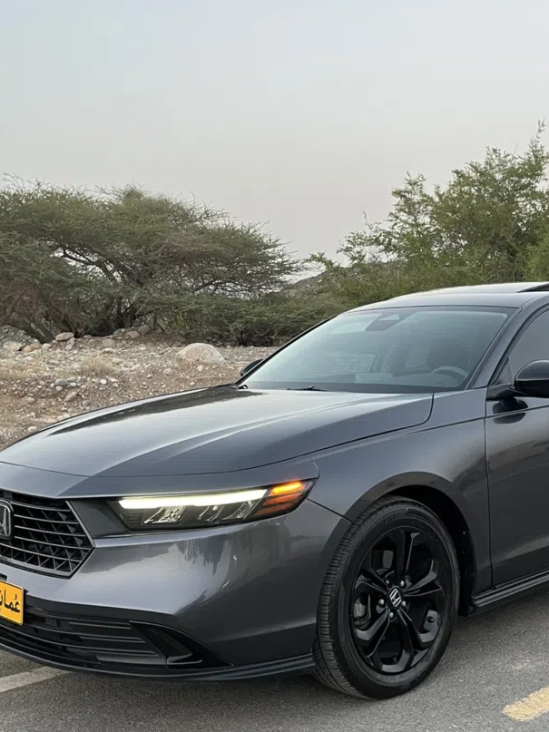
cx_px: 369
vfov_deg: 42.6
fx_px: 931
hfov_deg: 32.6
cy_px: 277
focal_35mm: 44
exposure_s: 1/50
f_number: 1.6
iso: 100
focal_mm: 5.1
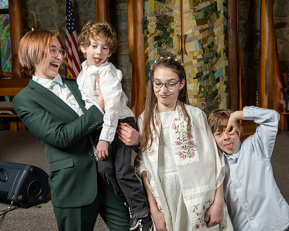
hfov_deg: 39.6
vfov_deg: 32.1
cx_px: 157
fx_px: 402
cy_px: 113
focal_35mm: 47
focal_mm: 26
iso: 640
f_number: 7.1
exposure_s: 1/200
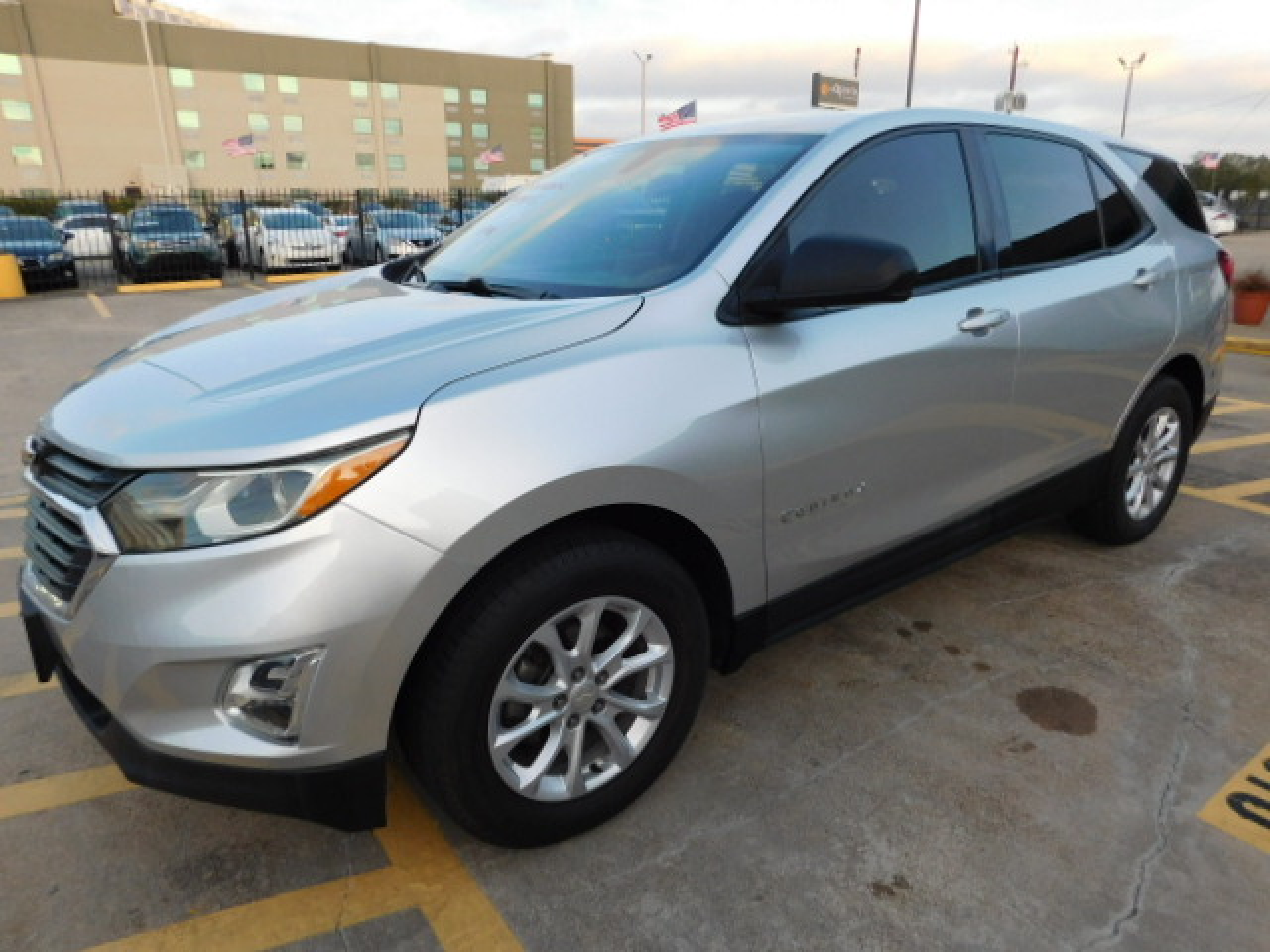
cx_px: 635
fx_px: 844
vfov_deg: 58.9
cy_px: 476
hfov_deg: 73.9
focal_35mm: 23
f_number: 3
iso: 125
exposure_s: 1/250
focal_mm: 4
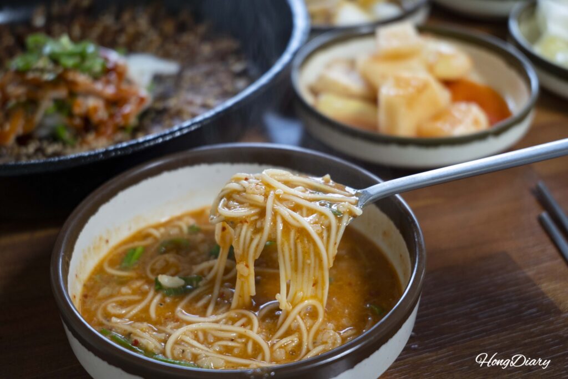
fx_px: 947
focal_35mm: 60
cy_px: 190
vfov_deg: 22.6
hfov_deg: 33.4
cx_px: 284
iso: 1600
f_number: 5.6
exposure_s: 1/60
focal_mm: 60
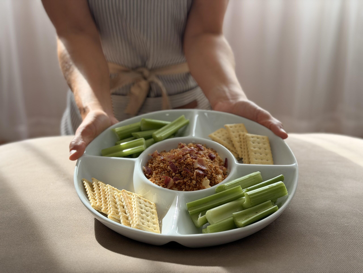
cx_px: 182
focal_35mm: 48
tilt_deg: -18.7
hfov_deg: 39.7
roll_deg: +0.4
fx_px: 503
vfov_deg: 30.3
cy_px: 136
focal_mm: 6.76
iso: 64
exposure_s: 1/143
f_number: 1.78
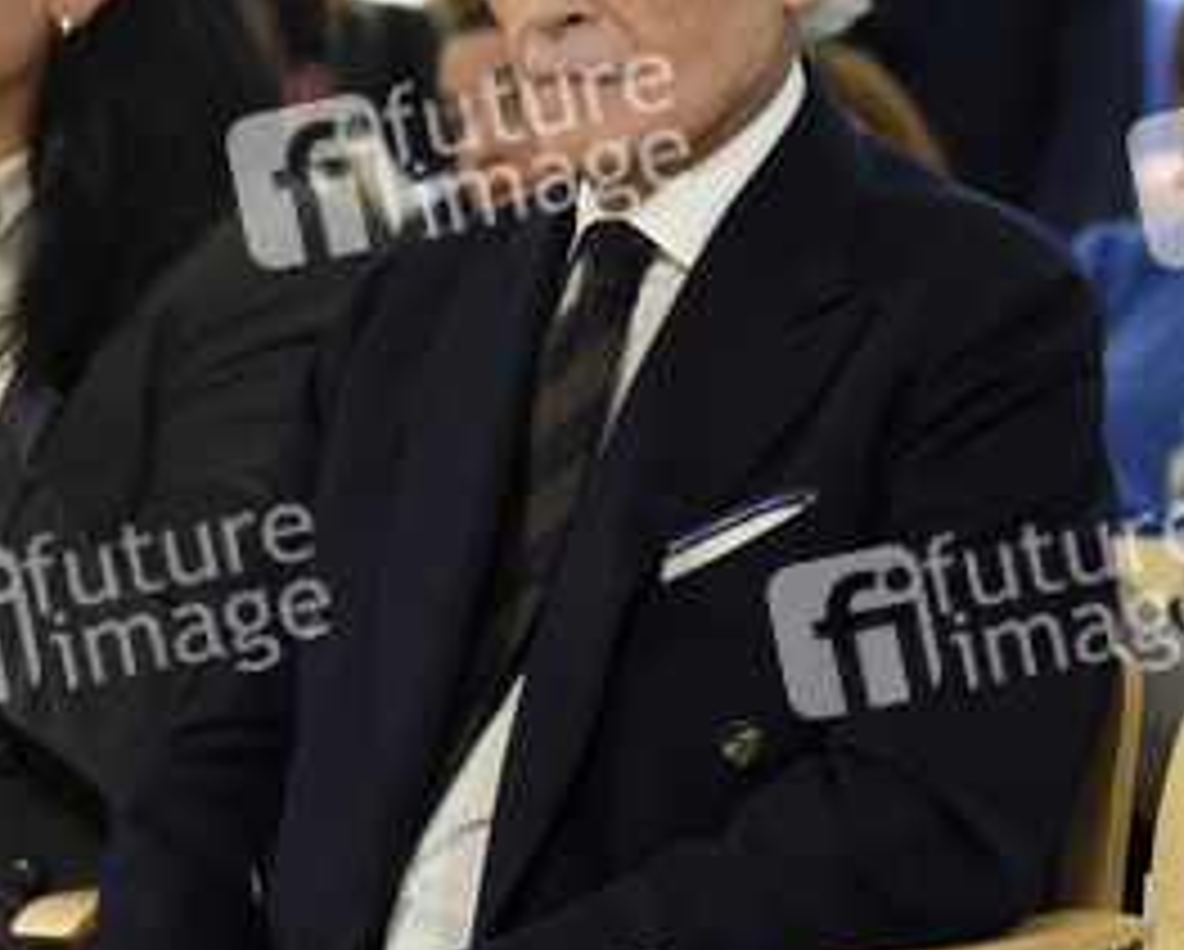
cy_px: 387
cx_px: 590
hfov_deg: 11.3
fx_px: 5999
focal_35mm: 171
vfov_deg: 9.1
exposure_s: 1/160
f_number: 5.6
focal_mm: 120
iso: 4000
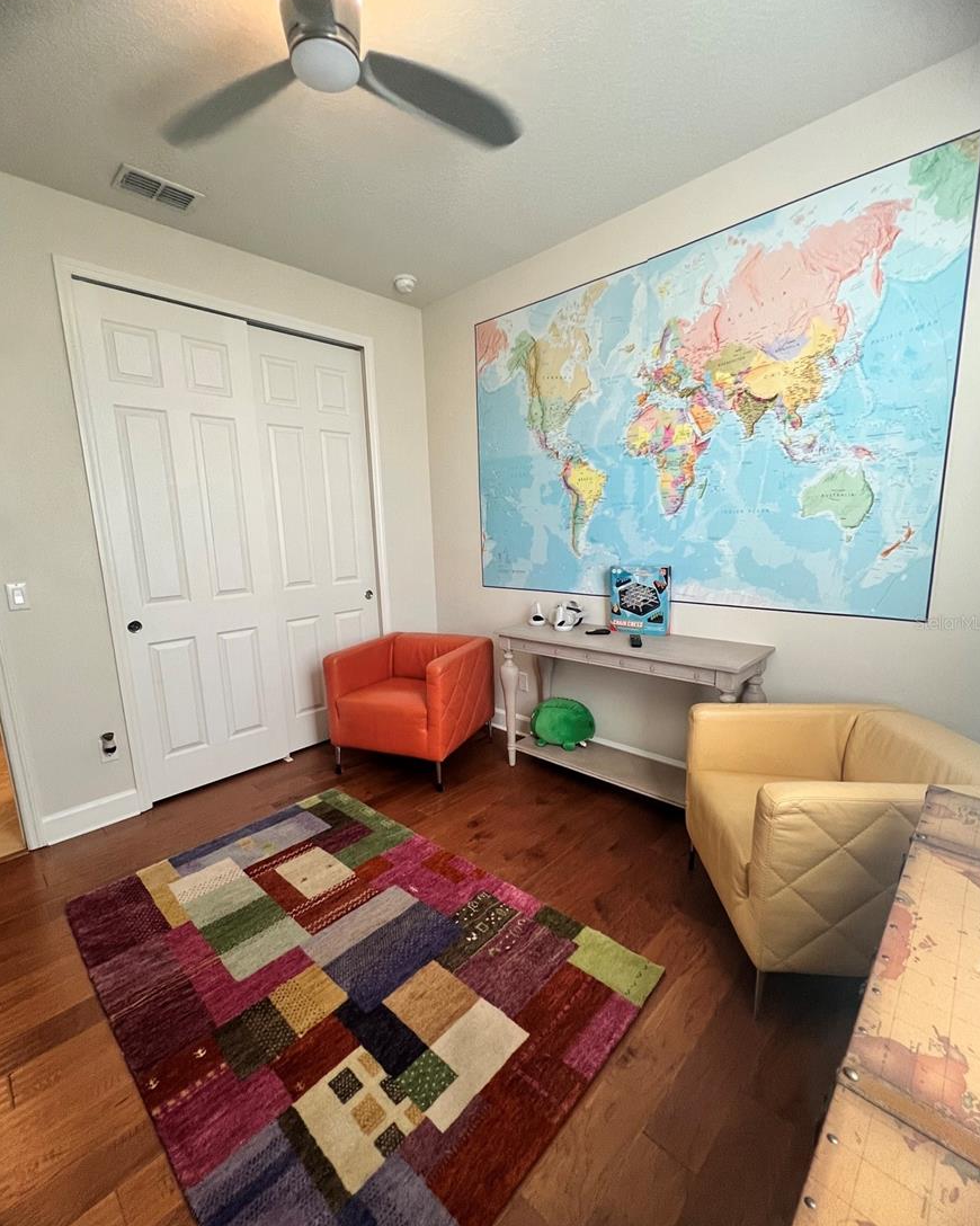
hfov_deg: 88.0
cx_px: 488
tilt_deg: -9.8
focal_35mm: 14
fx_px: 508
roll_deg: +2.8
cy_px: 622
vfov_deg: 100.7
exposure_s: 1/60
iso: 200
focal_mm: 1.57
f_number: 1.8
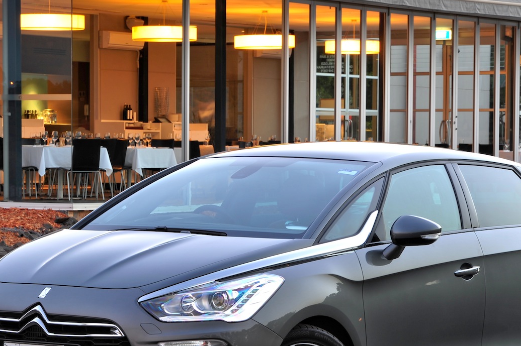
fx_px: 2502
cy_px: 234
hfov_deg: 11.9
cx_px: 253
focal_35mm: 173
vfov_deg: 7.9
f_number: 16
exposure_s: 6
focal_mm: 112
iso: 200
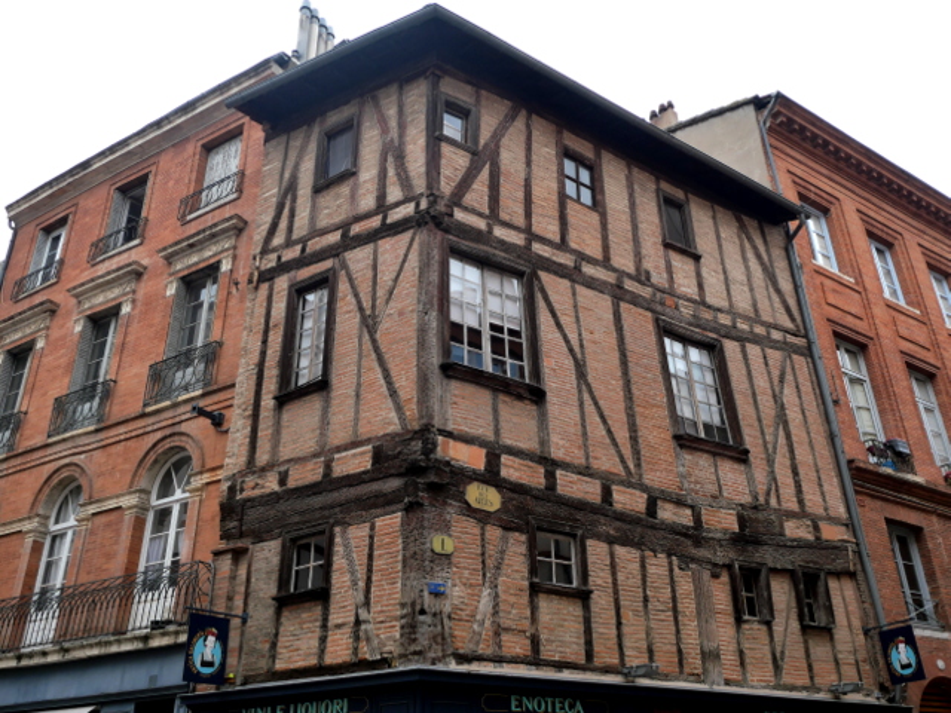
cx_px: 476
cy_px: 356
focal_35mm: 30
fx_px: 824
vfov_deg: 46.8
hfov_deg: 60.0
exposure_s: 1/320
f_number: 6.3
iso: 200
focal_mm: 15
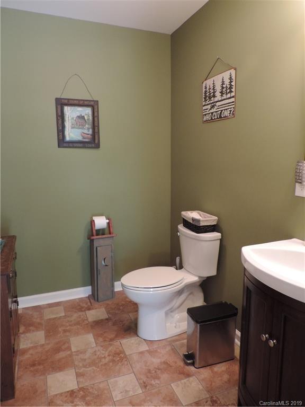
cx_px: 152
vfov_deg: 71.6
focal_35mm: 24
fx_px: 282
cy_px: 204
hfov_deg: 56.8
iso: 400
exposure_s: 1/15
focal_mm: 4.3
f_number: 3
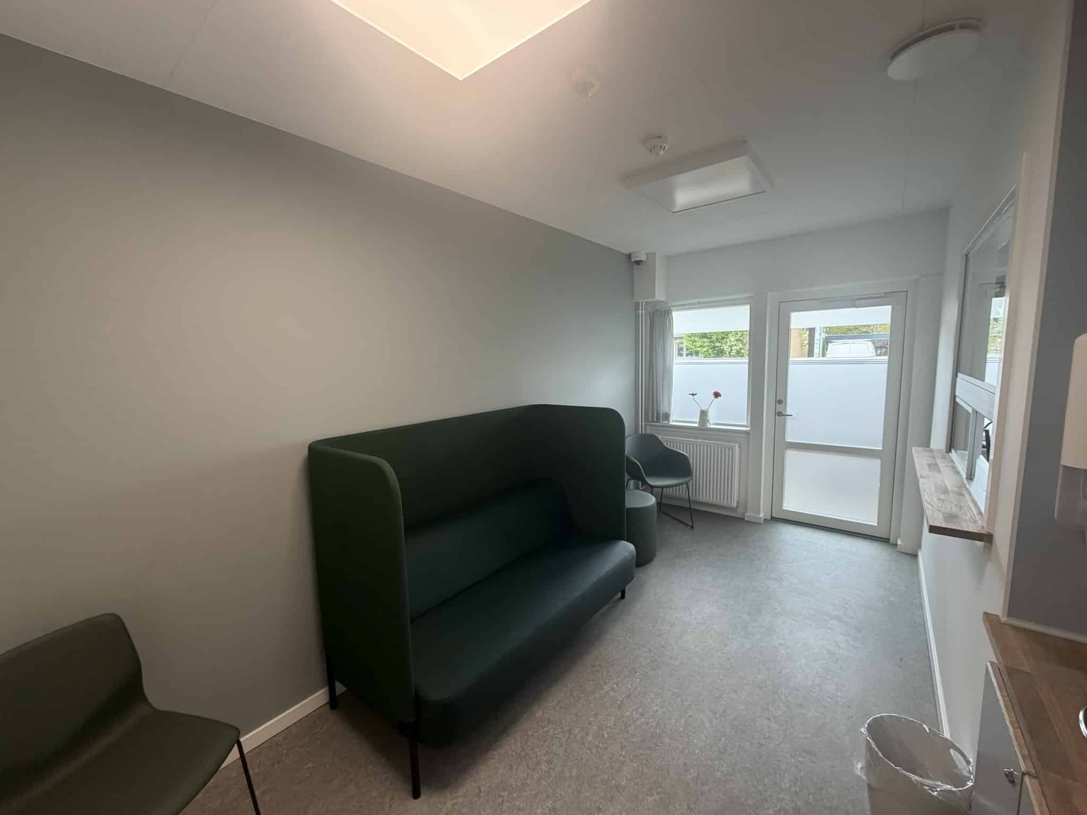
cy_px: 408
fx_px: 440
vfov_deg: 85.7
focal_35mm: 14
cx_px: 544
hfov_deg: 102.1
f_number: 2.2
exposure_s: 1/121
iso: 250
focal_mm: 2.22
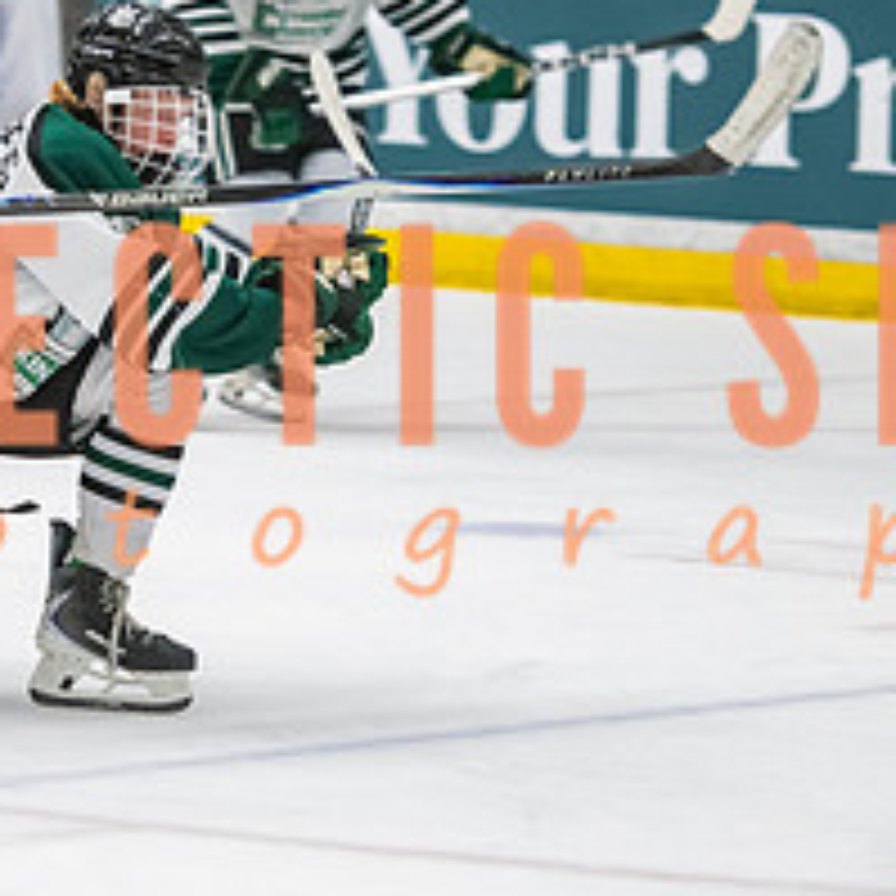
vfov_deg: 5.4
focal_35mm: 323
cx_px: 43
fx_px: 9459
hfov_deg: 5.4
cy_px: 397
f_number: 3.2
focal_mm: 122
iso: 2000
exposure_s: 1/640
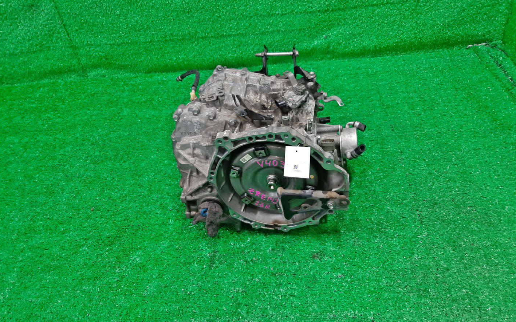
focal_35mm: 28
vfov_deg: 44.5
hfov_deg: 66.5
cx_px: 259
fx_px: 394
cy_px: 154
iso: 111
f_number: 1.7
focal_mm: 3.93
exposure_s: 1/50
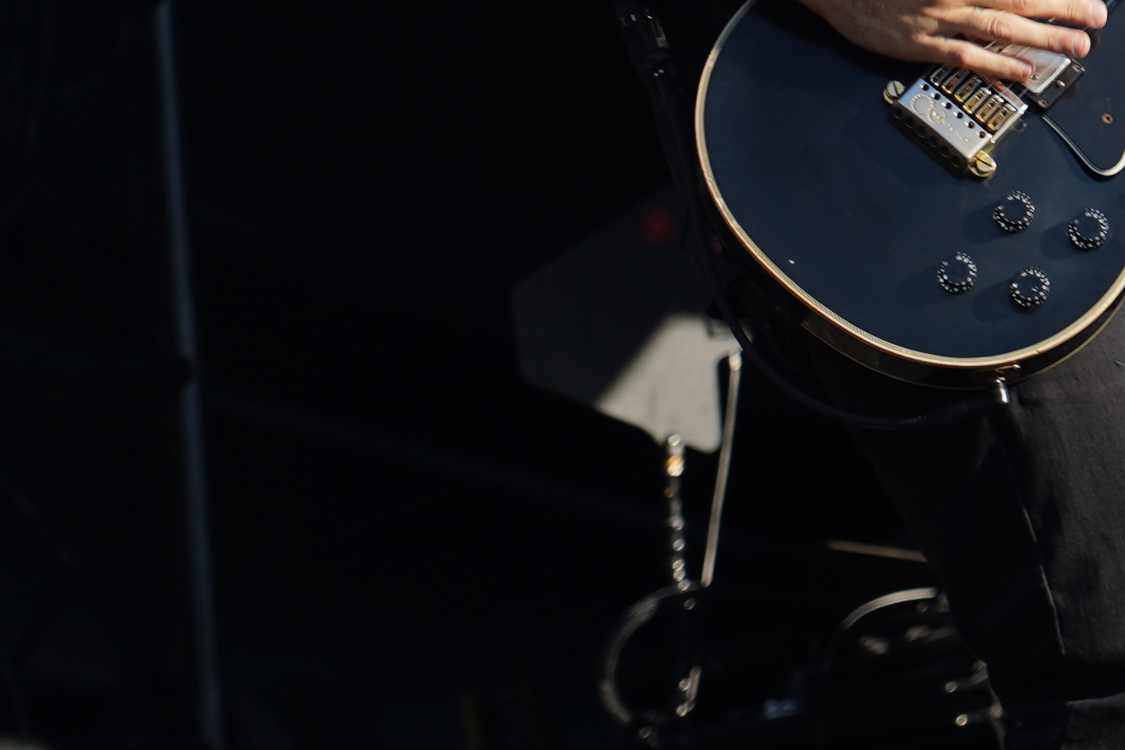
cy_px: -603
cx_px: 1612
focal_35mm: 389
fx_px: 12155
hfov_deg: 5.3
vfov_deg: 3.5
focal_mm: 105
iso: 100
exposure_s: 1/320
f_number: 6.3
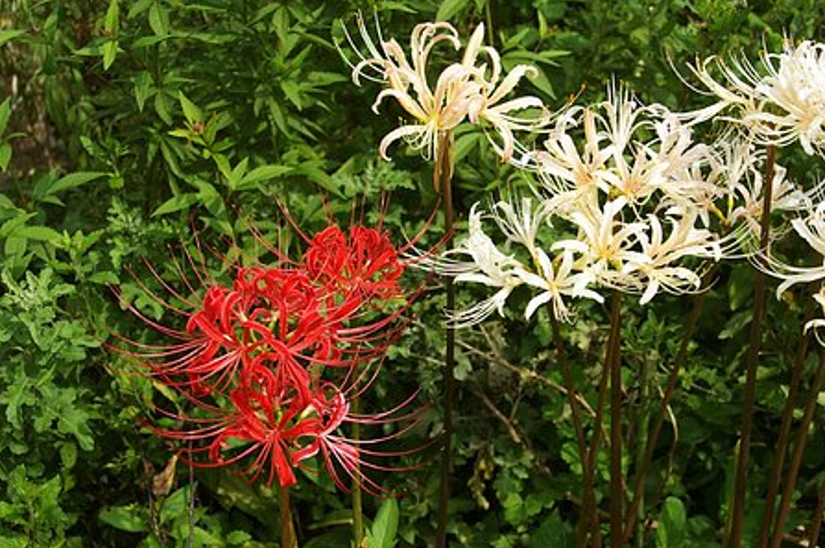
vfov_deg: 21.3
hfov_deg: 31.6
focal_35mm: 64
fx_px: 1455
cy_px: 275
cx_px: 452
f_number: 8
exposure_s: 1/500
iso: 200
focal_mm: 37
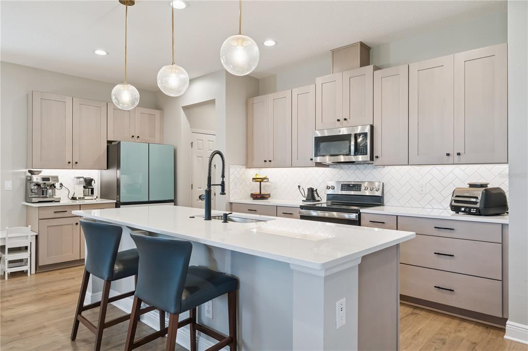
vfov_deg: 56.1
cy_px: 176
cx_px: 264
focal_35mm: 22
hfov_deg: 77.3
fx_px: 330
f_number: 11
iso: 800
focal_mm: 22.5
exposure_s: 1/30
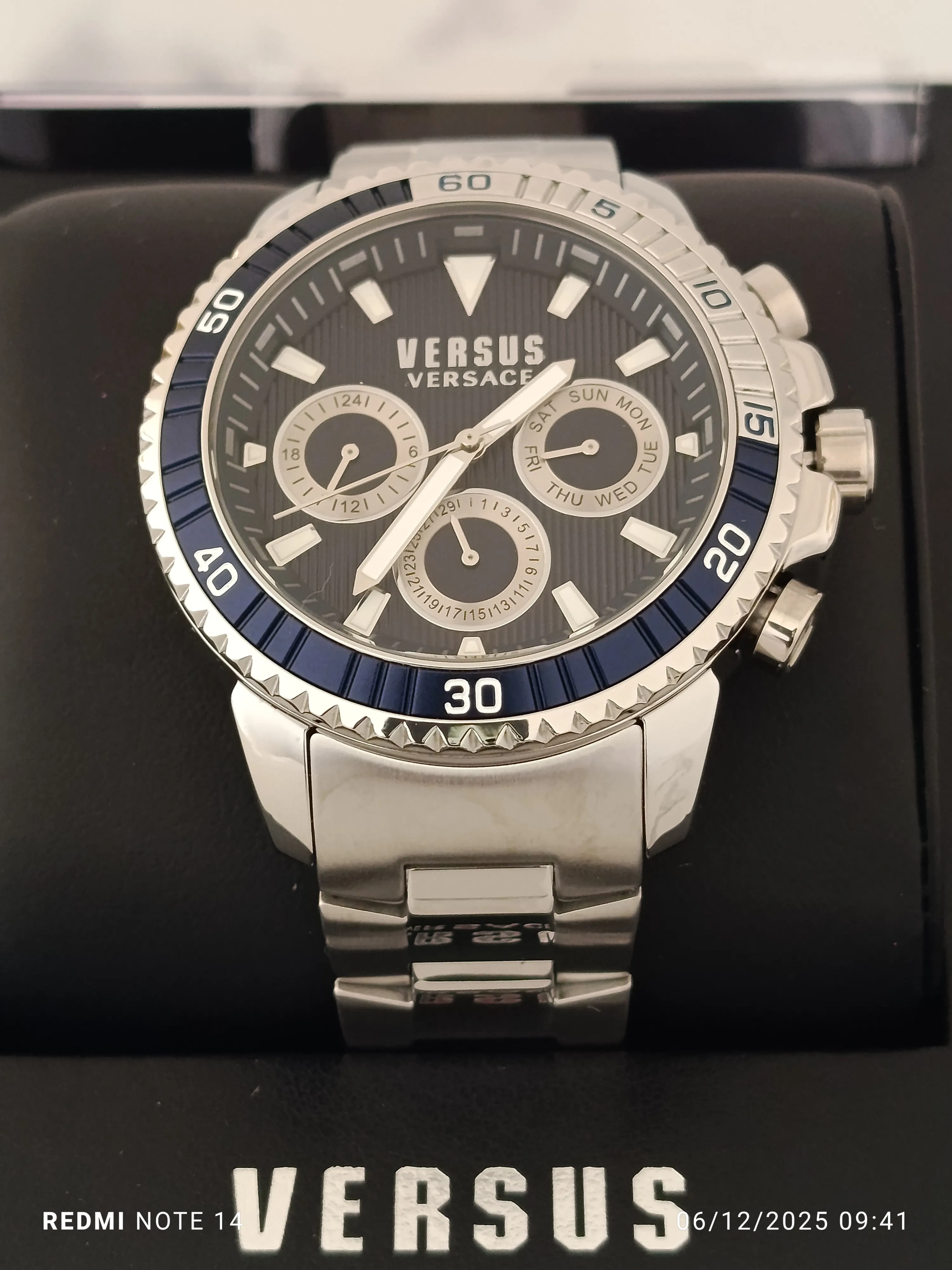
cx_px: 476
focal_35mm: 72
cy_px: 635
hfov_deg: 20.4
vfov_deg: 27.0
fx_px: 2640
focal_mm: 5.24
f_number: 1.7
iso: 791
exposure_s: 1/50
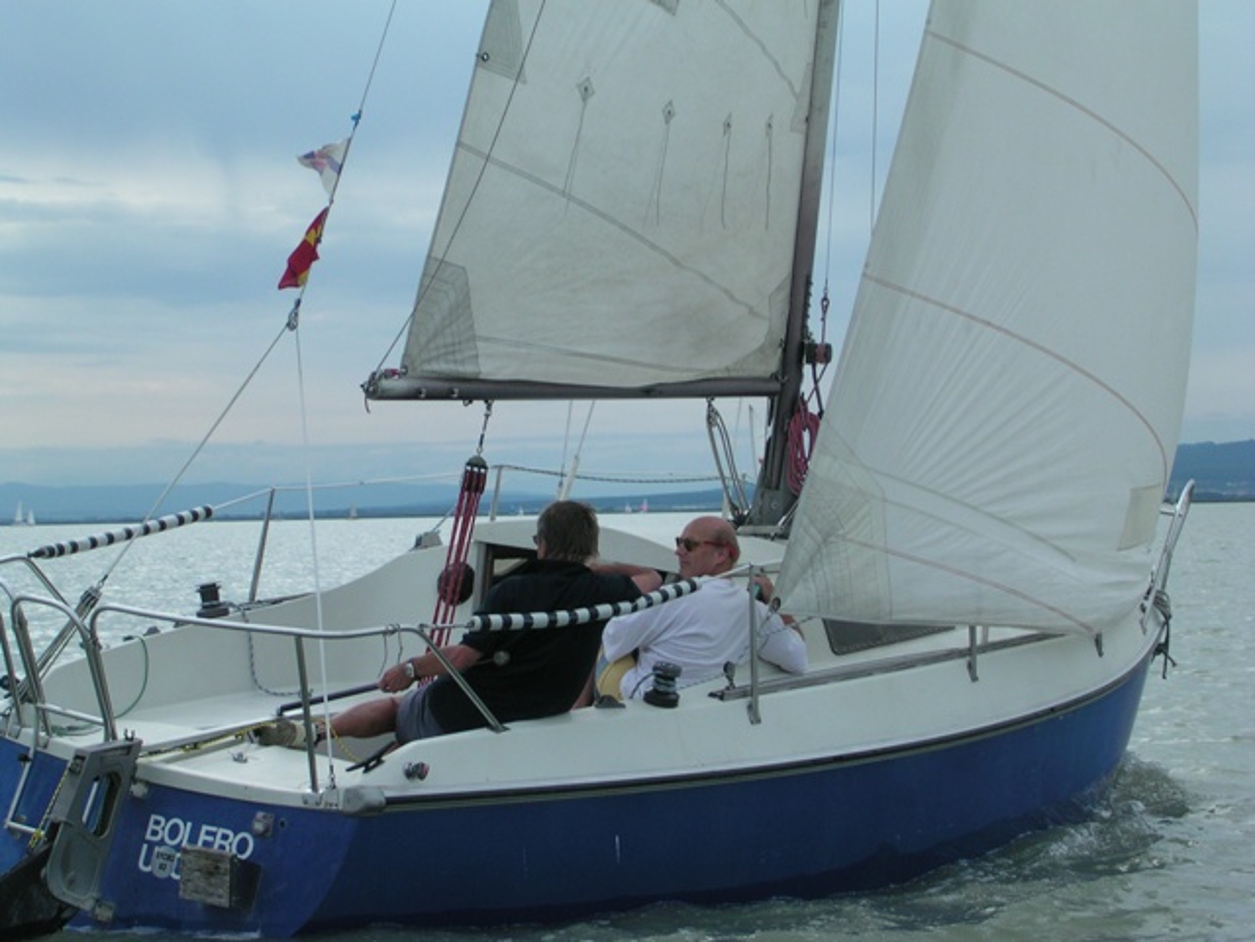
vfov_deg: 13.3
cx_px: 628
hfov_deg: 17.7
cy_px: 471
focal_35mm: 111
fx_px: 4024
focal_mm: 16.8
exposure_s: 1/369
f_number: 4.8
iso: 100
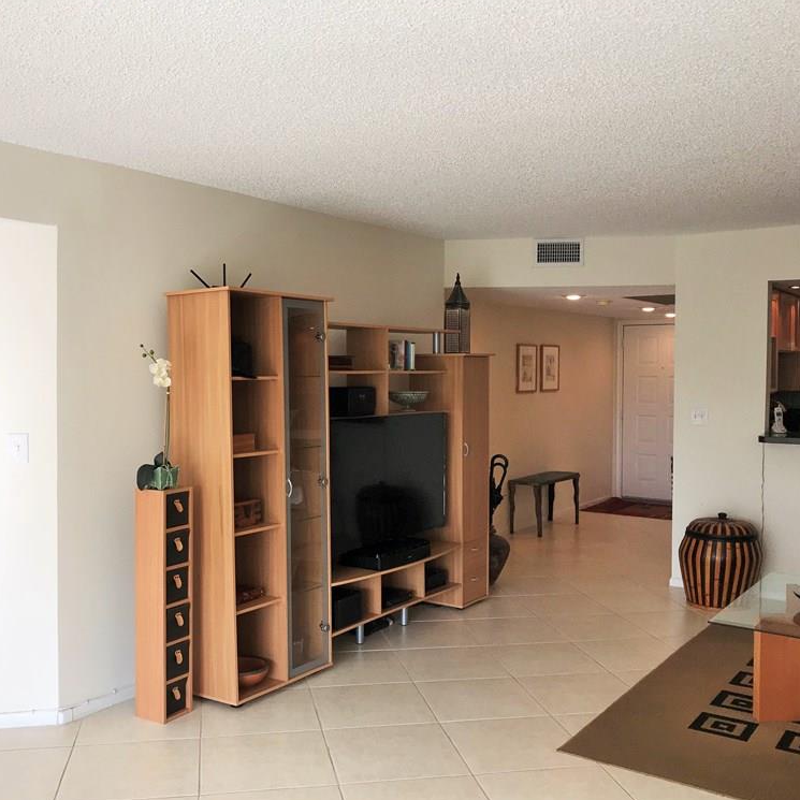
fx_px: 889
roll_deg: +0.2
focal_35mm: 34
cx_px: 355
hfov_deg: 48.4
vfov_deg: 48.5
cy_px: 403
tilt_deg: -2.5
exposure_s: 1/202
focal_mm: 3.99
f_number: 1.8
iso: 20
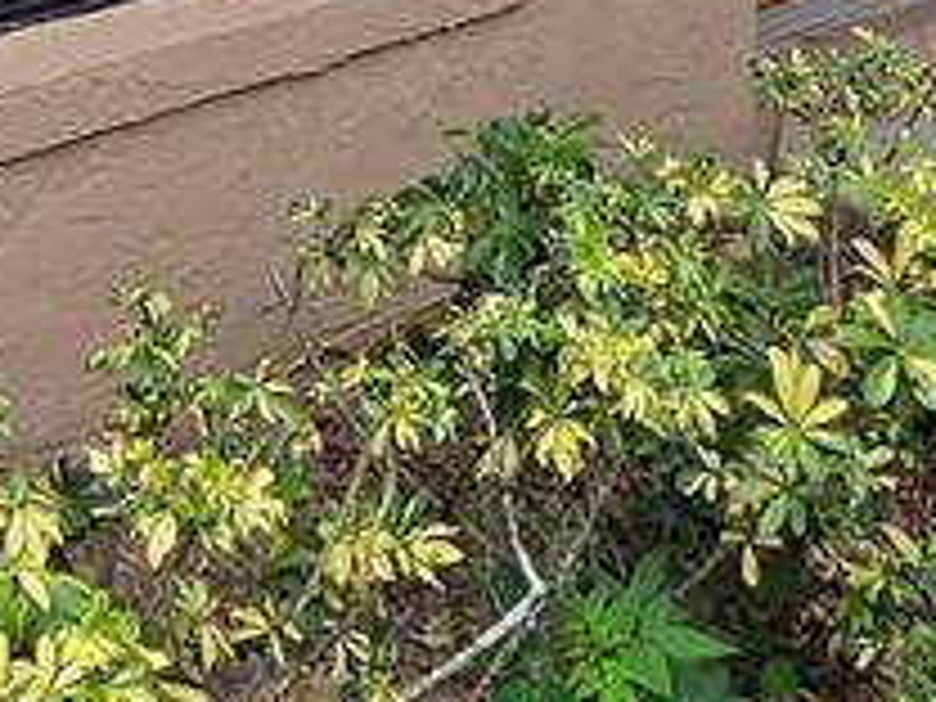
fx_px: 1731
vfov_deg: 19.3
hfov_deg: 30.1
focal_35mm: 64
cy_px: -423
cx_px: 328
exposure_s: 1/963
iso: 50
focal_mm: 2.2
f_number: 2.2
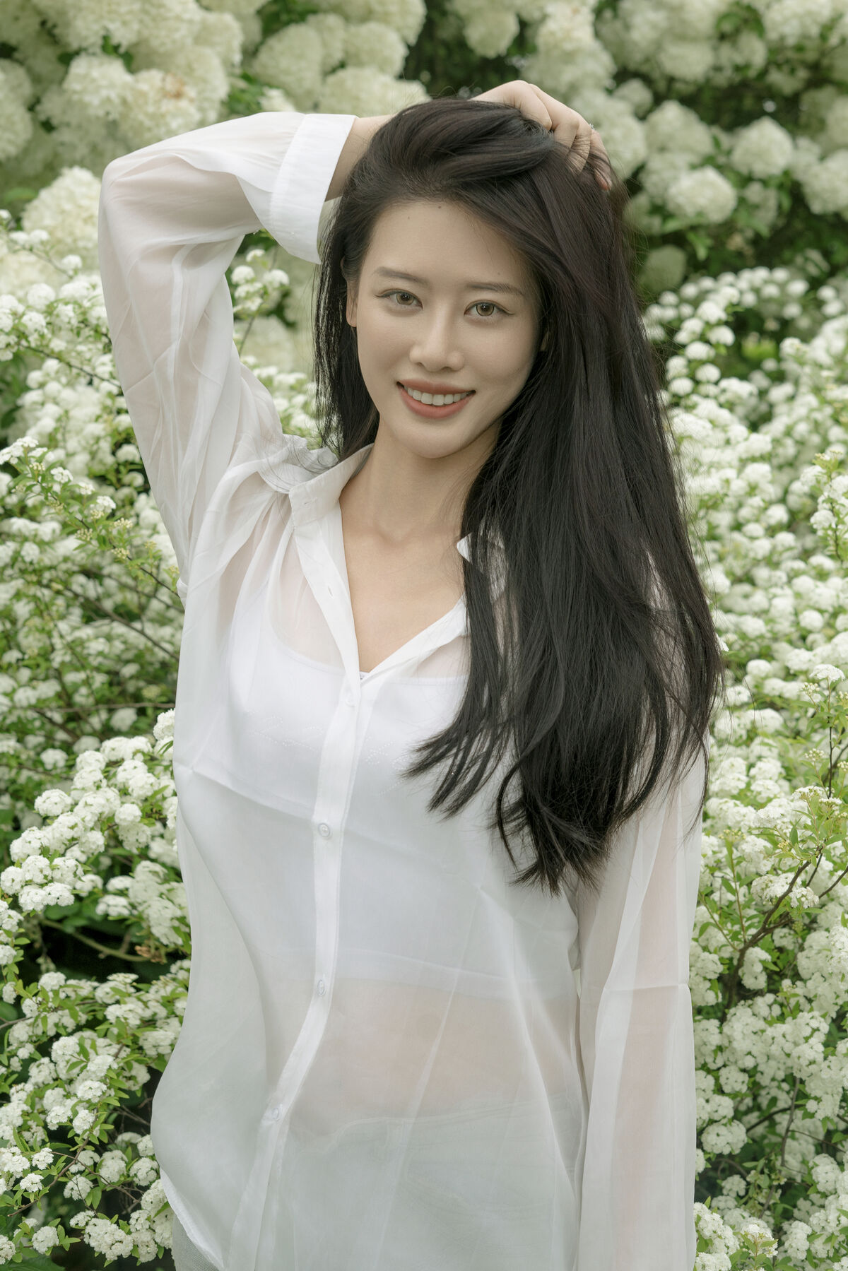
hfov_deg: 27.0
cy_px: 636
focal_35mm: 50
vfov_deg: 39.6
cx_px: 424
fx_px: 1766
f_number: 5
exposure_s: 1/160
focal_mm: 50
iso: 160
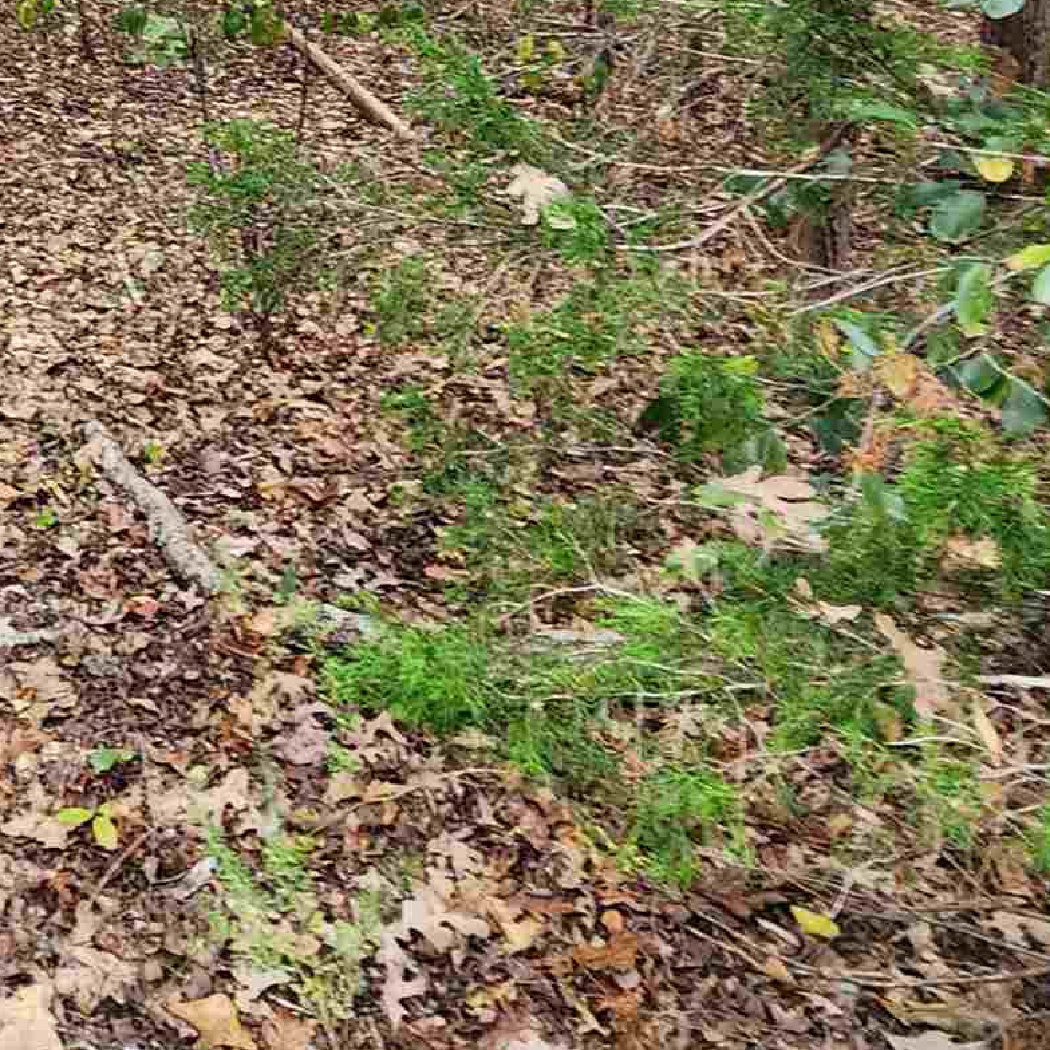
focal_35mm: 45
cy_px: -159
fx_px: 1544
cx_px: -198
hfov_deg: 31.6
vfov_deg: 32.2
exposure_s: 1/60
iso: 64
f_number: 2.2
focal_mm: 2.2
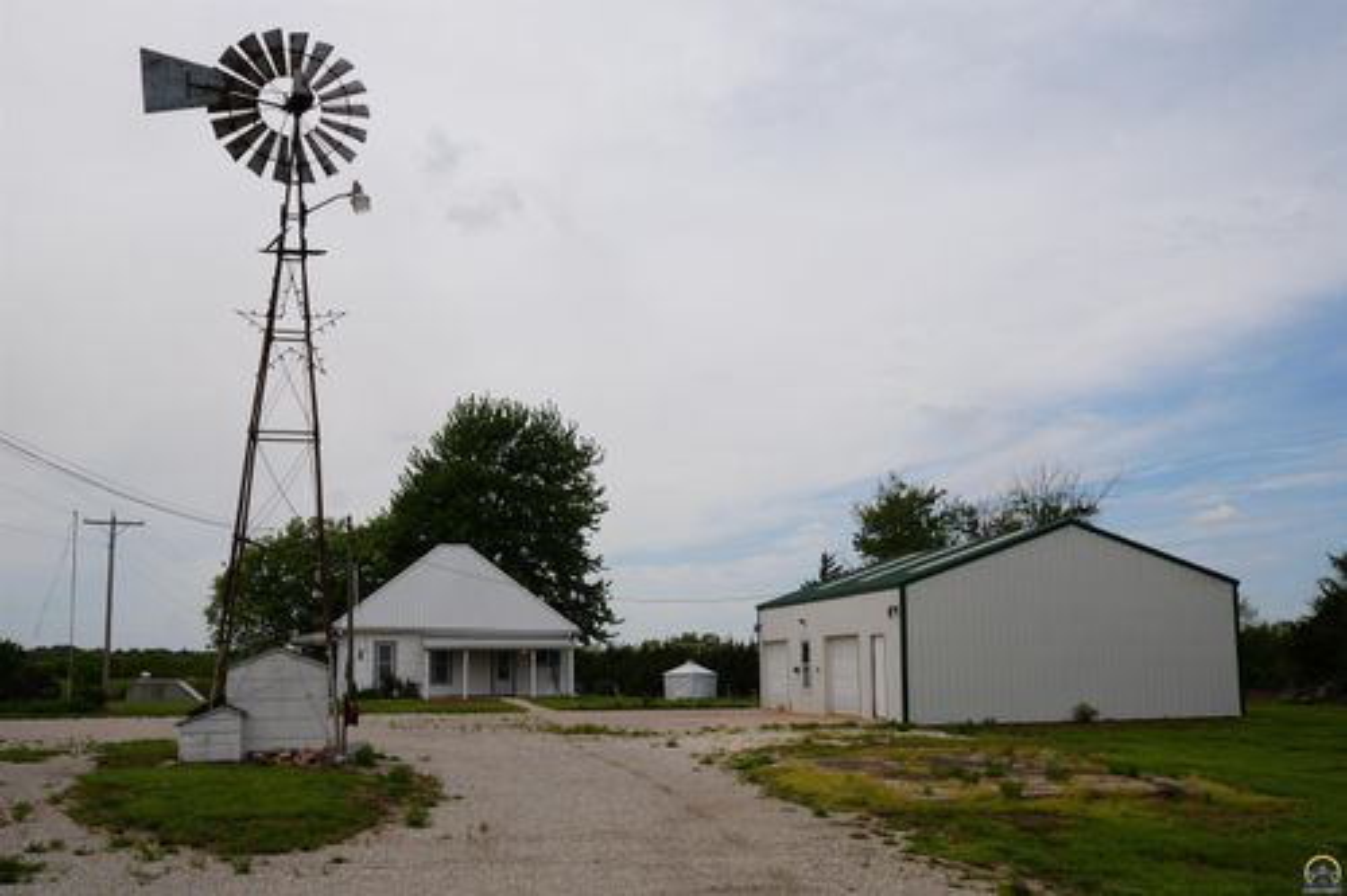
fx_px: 1324
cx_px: 674
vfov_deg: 37.4
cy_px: 448
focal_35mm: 35
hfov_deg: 53.9
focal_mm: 23.6
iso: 100
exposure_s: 1/320
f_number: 10
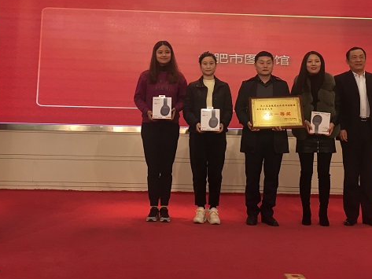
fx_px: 527
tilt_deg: +7.4
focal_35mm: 49
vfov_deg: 29.3
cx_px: 191
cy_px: 73
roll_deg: -1.7
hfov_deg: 38.9
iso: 50
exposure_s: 1/33
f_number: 2.2
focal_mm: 4.15
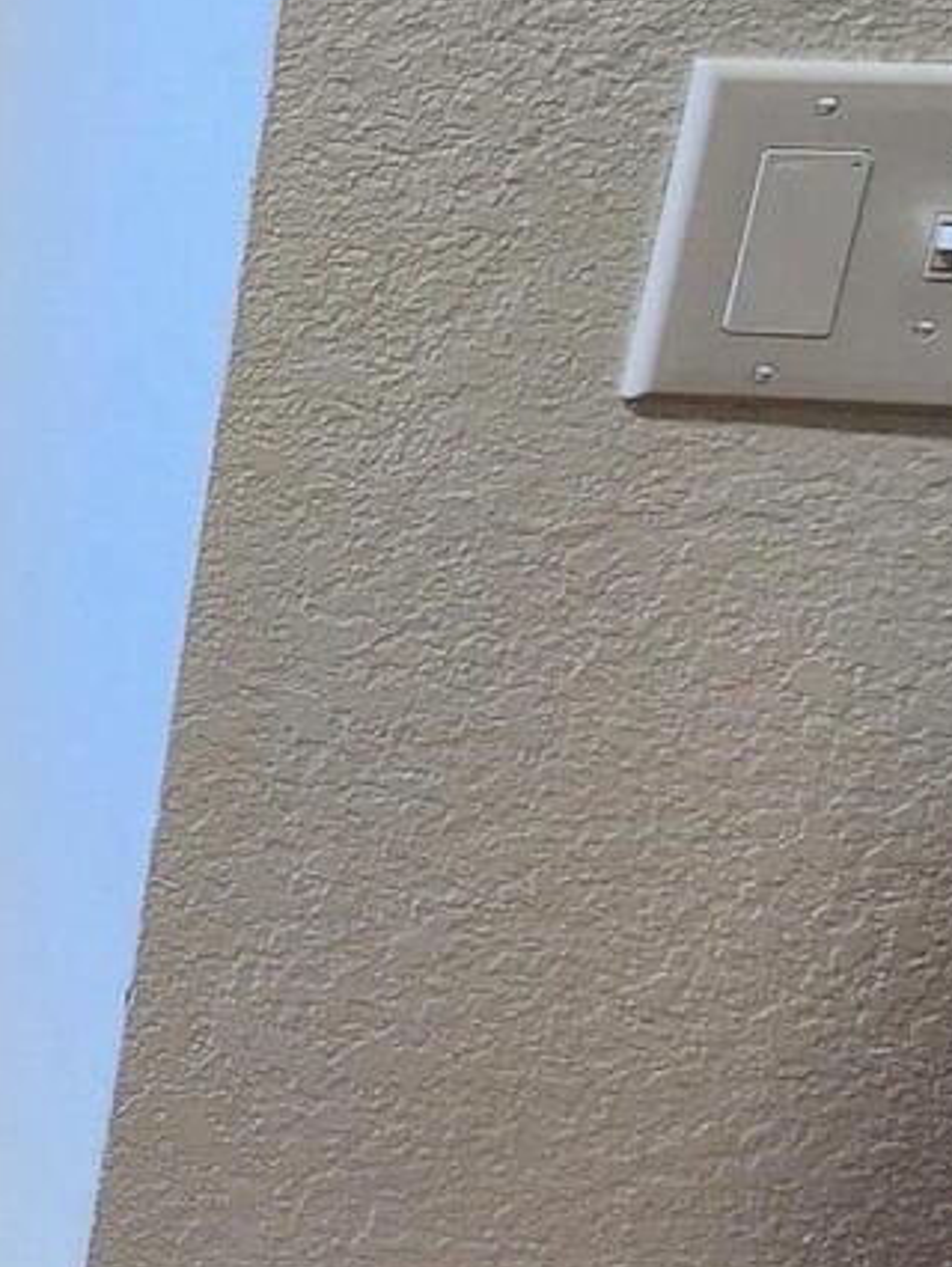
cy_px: -71
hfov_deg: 16.6
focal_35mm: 61
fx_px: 2235
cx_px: -1059
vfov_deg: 29.1
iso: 200
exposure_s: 1/60
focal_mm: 2.2
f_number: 2.2
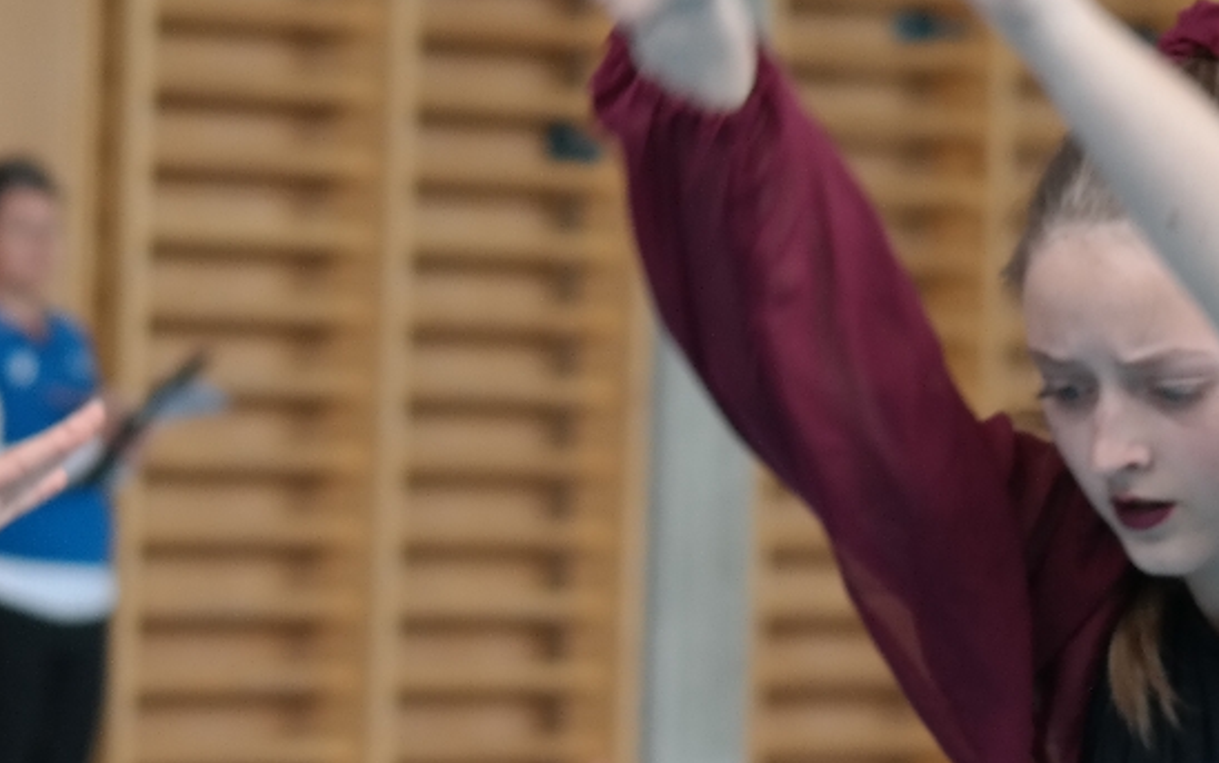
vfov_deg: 3.8
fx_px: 11366
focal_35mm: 342
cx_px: 120
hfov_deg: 6.1
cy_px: 779
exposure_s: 1/100
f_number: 4.5
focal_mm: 75
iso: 400
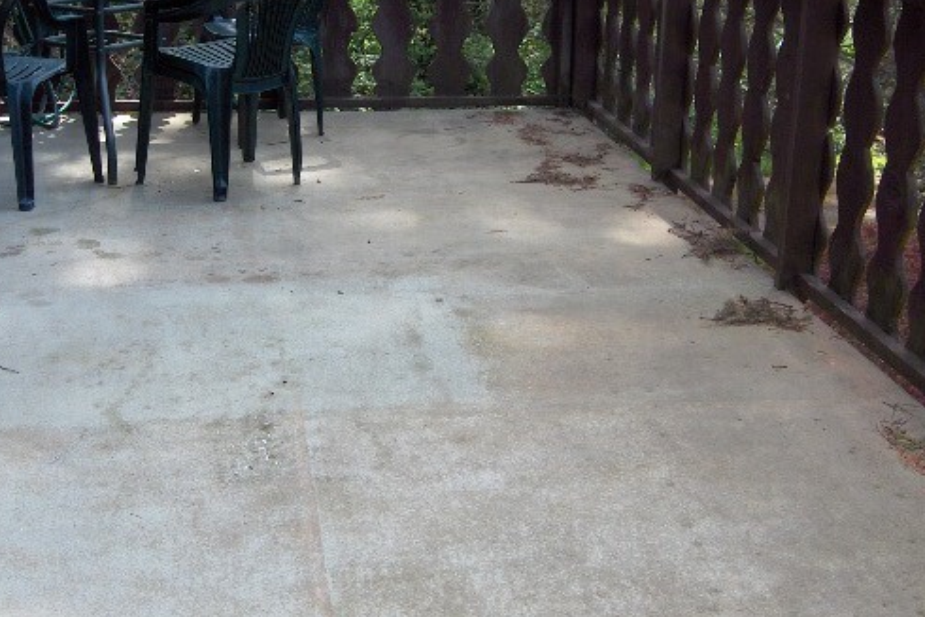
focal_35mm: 53
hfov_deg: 37.5
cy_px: 228
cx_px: 444
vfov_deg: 25.5
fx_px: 1362
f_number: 2.8
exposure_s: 1/345
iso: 100
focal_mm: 8
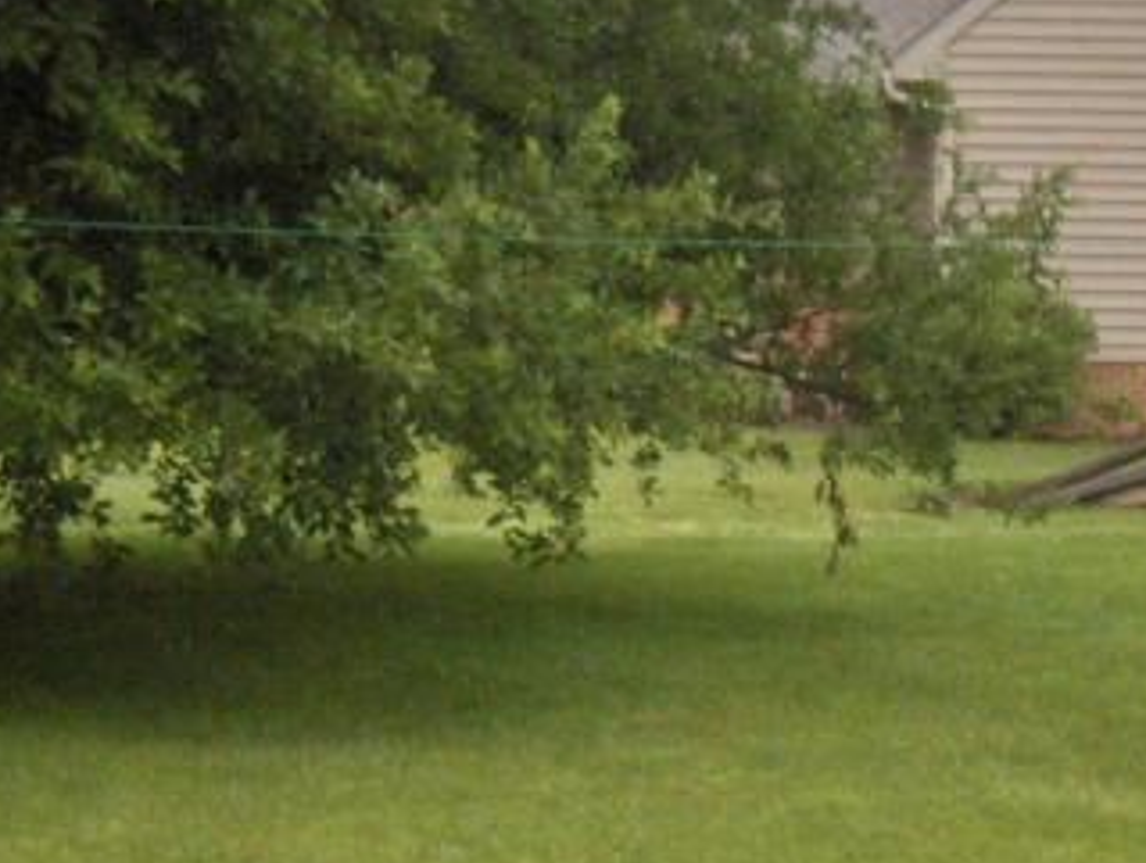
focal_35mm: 124
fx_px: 4111
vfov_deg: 11.9
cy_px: 765
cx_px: 1119
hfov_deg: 15.6
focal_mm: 8
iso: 100
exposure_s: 1/549
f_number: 2.8
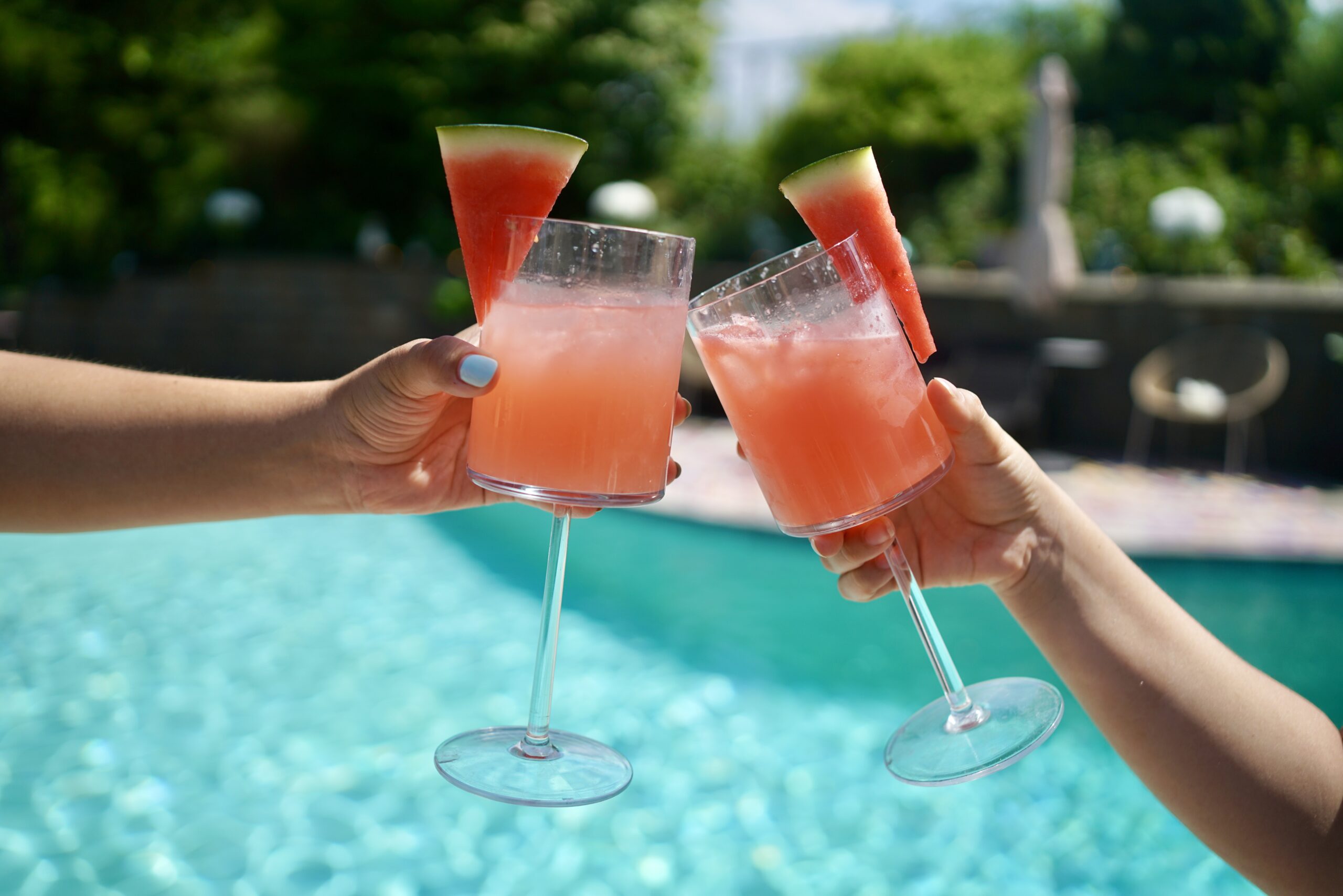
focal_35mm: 35
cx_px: 672
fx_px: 1306
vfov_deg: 37.9
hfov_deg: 54.4
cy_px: 448
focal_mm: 35
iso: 100
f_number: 2.8
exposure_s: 1/2500
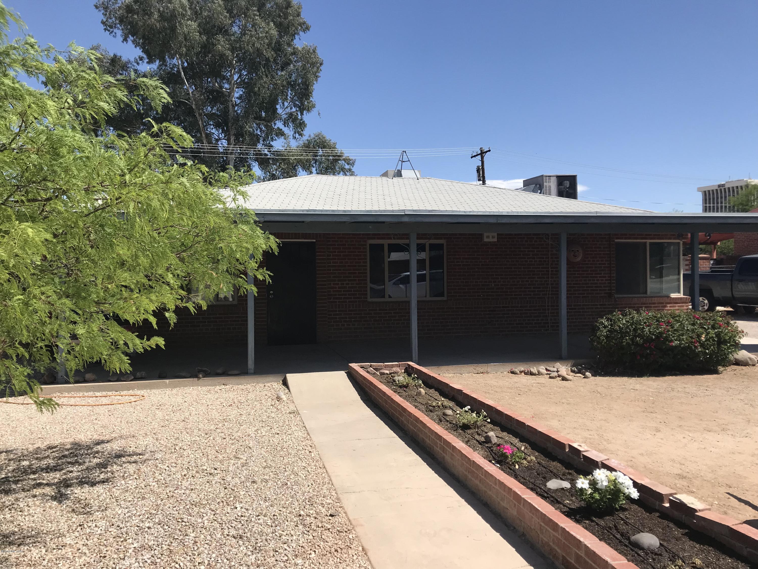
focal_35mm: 28
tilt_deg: -0.2
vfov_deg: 49.7
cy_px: 284
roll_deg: -1.0
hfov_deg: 63.4
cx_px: 379
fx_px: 613
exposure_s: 1/2740
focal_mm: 3.99
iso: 20
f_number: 1.8
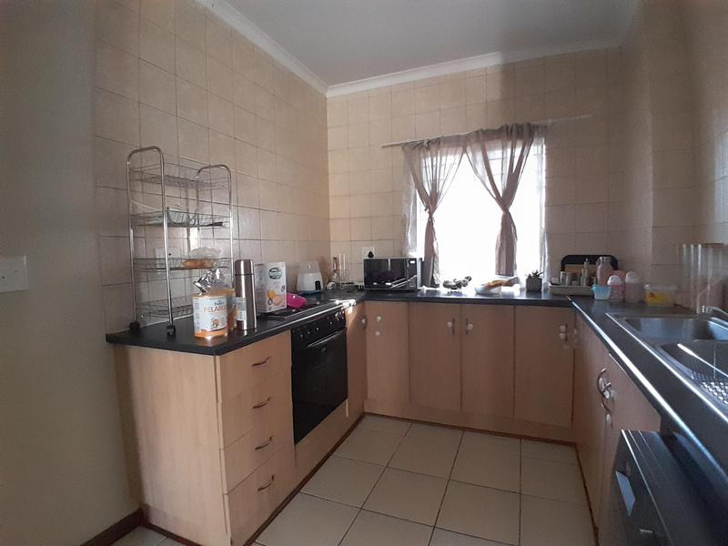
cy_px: 273
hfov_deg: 91.0
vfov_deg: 74.7
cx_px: 364
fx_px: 358
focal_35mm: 17
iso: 640
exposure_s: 1/20
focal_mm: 1.46
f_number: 2.2
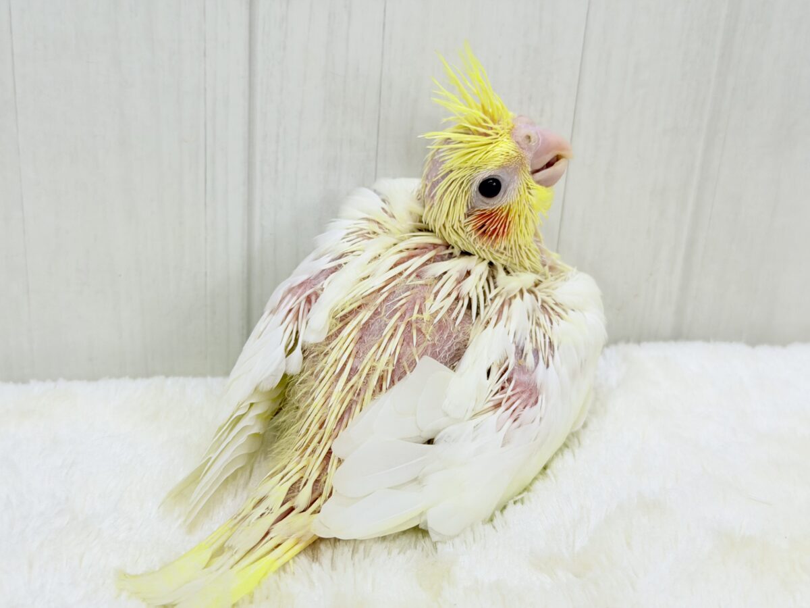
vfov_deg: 30.3
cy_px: 304
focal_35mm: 48
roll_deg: -3.4
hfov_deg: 39.7
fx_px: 1123
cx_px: 405
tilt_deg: -22.5
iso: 80
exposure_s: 1/50
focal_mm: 6.76
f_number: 1.78
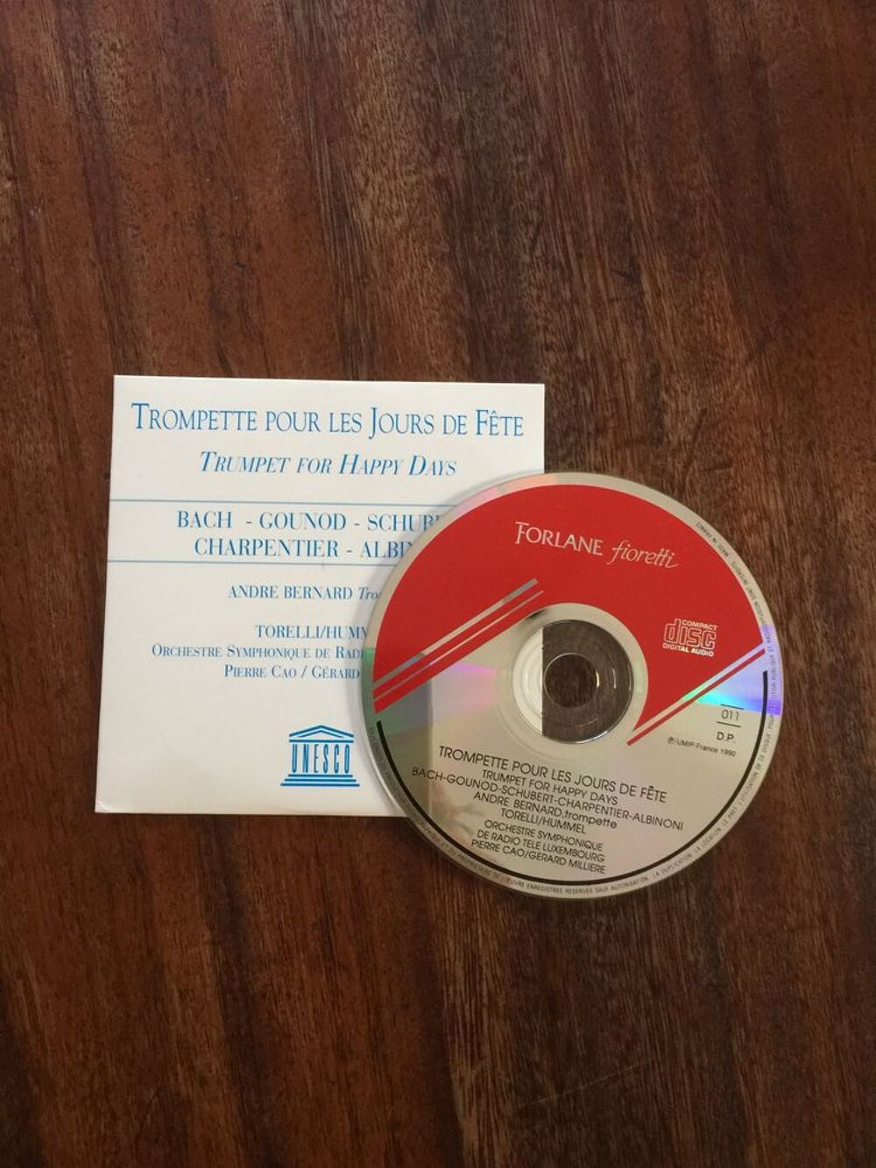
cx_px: 438
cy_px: 584
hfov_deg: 48.2
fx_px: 978
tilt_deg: -86.4
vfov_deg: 61.7
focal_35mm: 29
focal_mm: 4.15
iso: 100
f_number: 2.2
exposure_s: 1/17
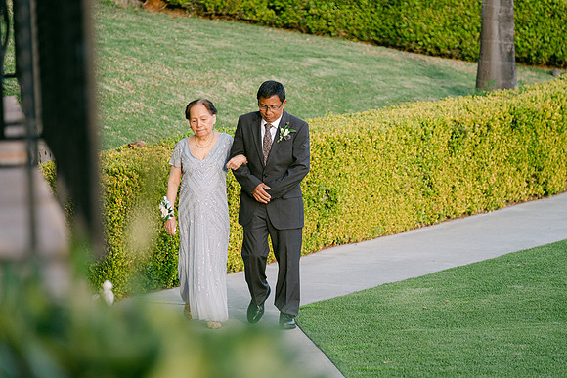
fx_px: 2930
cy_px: 189
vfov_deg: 7.4
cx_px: 284
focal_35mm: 186
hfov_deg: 11.1
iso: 160
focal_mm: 124.3
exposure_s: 1/160
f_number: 2.8
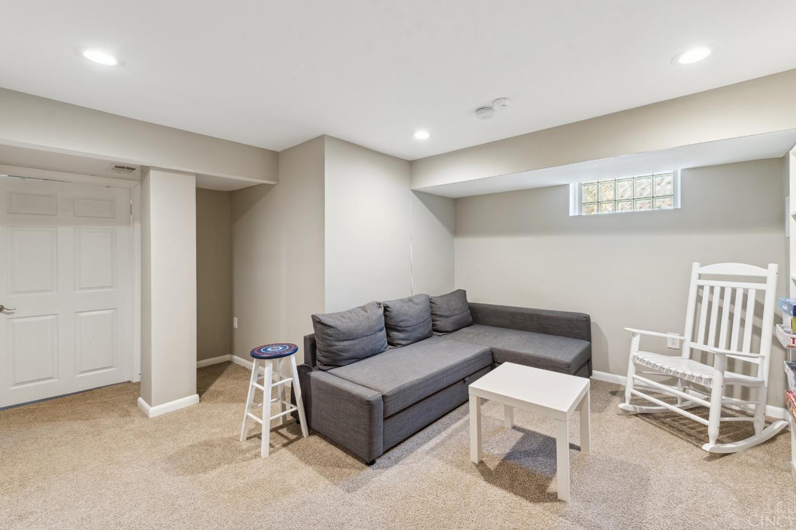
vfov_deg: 77.3
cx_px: 409
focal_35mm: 15
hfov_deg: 100.4
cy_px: 256
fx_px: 332
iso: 100
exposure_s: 1/5
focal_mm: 14
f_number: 8
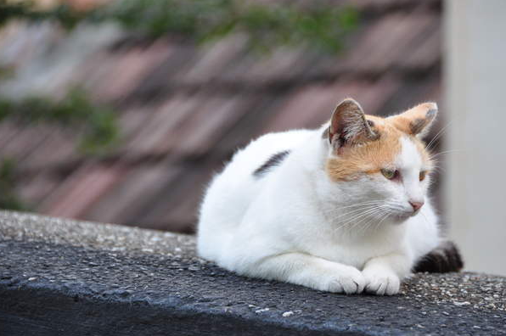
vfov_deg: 5.0
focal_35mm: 274
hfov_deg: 7.5
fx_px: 3847
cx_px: 262
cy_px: 172
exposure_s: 1/125
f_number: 5.6
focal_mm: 170
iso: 500
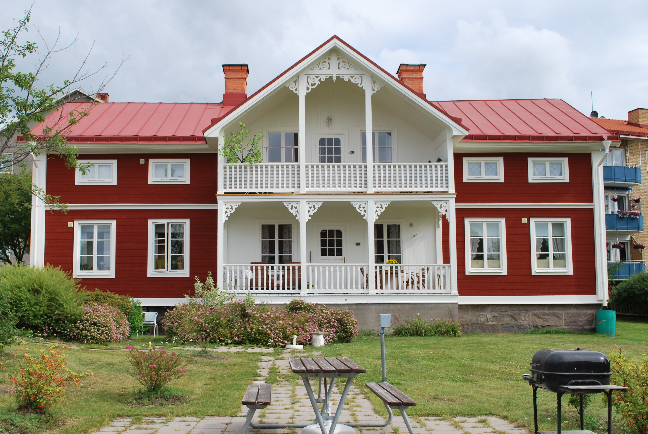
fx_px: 775
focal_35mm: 43
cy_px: 232
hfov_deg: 45.3
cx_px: 285
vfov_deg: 31.3
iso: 100
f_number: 8
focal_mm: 24
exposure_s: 1/250
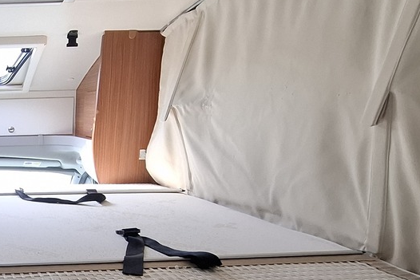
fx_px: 432
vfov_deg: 34.4
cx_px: -37
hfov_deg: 41.7
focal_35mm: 37
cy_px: 241
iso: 50
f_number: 2.2
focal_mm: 1.74
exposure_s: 1/50
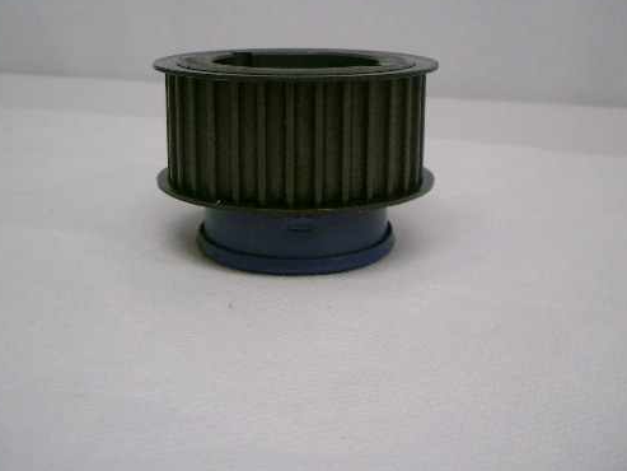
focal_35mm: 48
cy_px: 188
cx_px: 308
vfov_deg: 30.2
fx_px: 870
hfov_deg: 39.6
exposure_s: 1/60
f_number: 2.6
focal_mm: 7.6
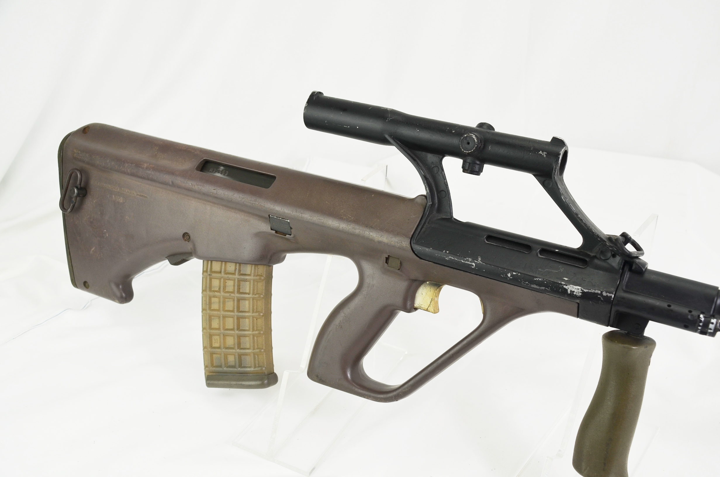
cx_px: 360
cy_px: 238
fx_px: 778
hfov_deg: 49.6
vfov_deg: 34.1
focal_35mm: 39
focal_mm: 26
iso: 220
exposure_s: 1/125
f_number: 5.6
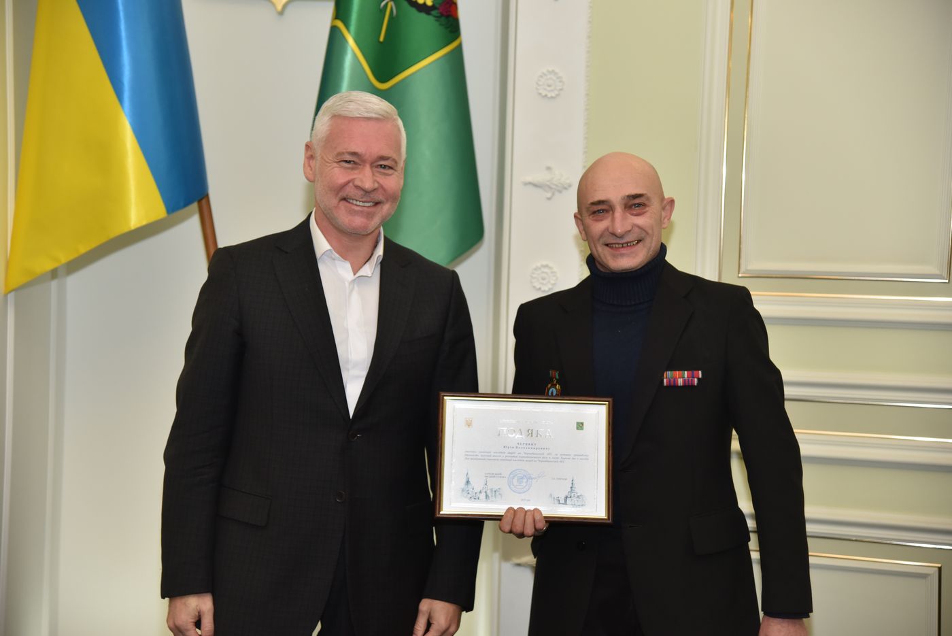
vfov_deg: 19.5
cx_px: 476
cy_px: 318
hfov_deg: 28.8
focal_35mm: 70
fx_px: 1852
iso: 800
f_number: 4
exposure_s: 1/200
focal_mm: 70
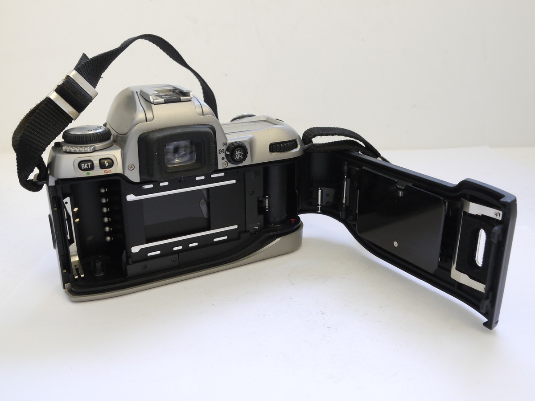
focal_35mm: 36
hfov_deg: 51.4
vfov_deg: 39.7
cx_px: 268
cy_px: 200
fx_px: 556
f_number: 10
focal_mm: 18
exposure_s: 1/10
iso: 400
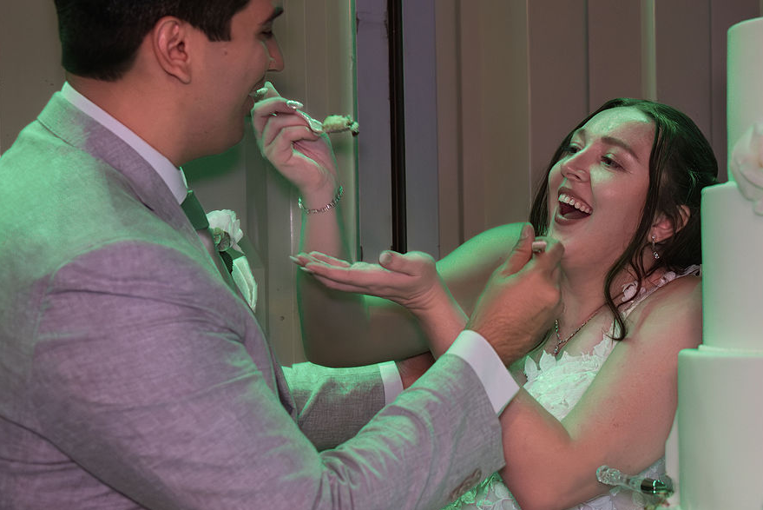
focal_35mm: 71
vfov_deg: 19.2
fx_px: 1505
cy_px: 291
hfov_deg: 28.3
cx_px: 505
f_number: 3.2
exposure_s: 1/160
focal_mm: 39
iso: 12800
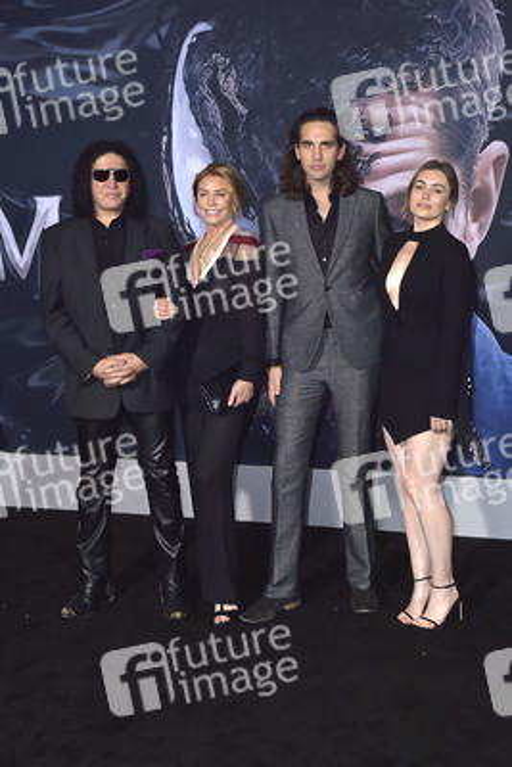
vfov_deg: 46.4
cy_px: 384
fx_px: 895
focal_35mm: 42
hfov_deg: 31.9
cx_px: 256
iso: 500
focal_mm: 42
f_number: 5
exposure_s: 1/250
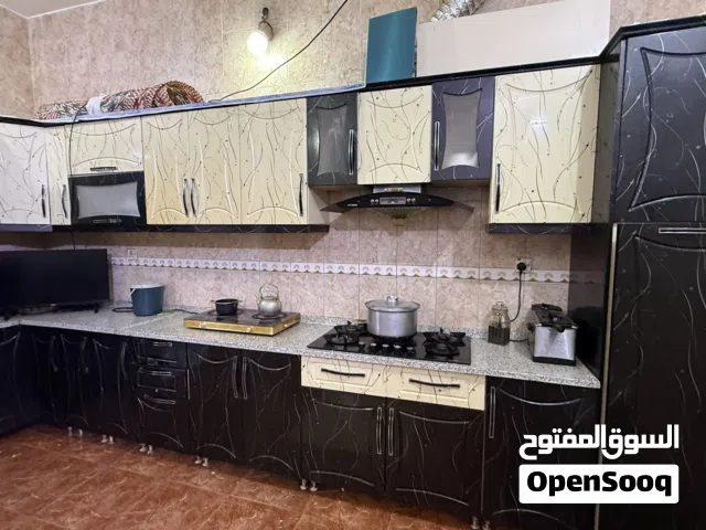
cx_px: 353
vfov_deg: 85.7
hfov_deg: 102.1
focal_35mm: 14
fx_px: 286
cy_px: 265
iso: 640
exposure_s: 1/50
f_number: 2.2
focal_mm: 2.22
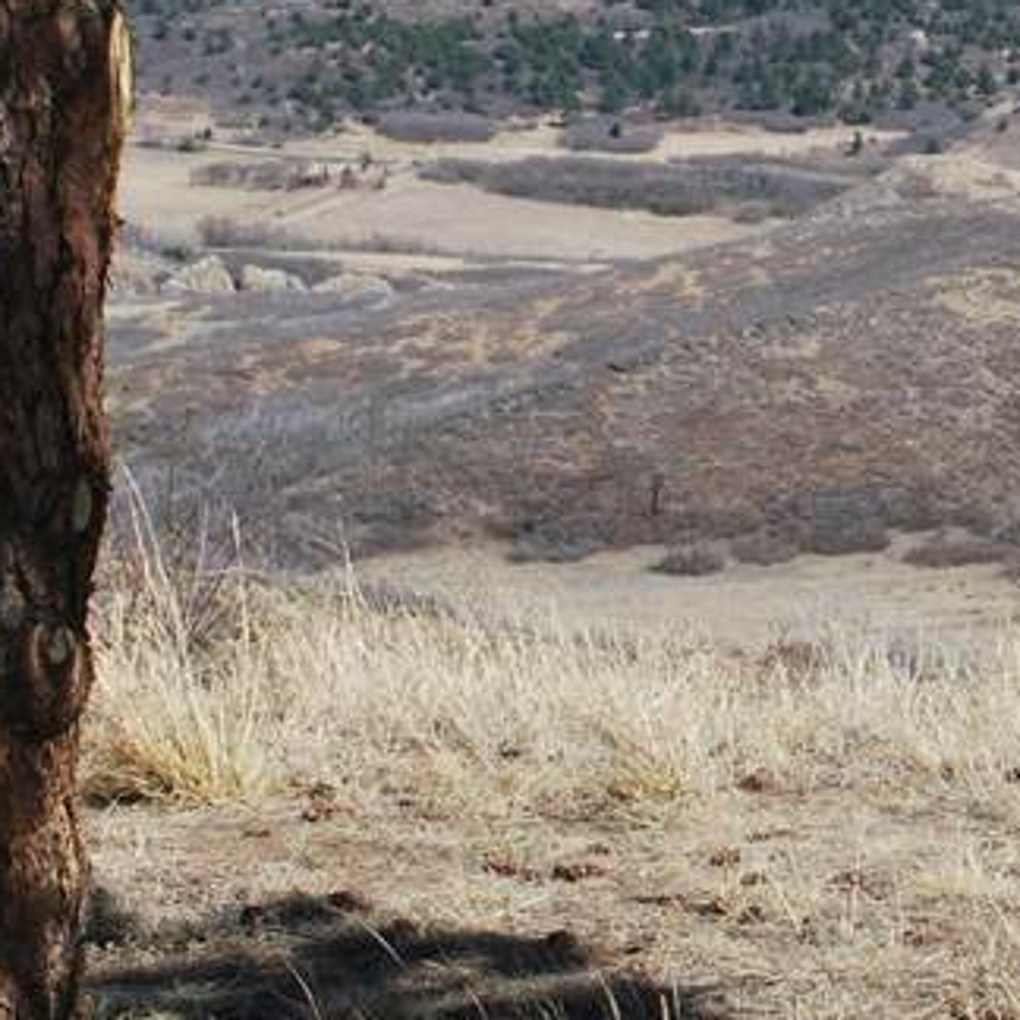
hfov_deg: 9.6
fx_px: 5890
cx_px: 1571
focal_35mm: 177
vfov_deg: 9.7
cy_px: -225
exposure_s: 1/250
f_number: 8
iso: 100
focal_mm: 35
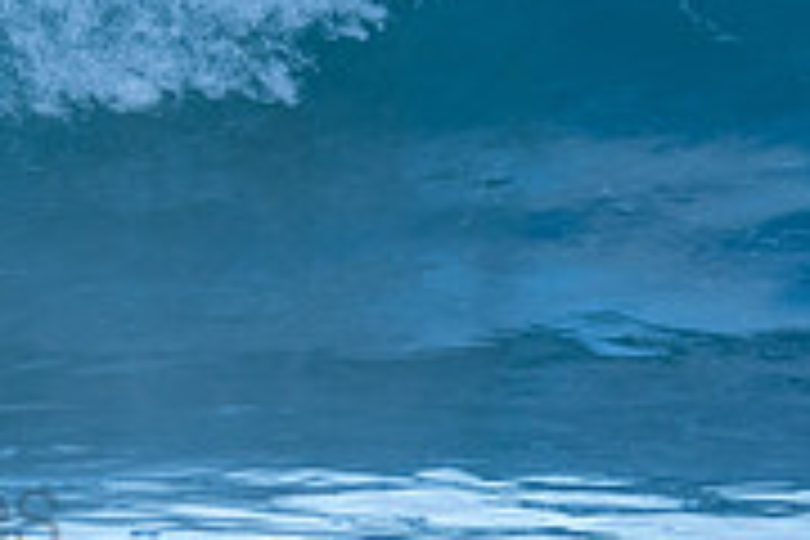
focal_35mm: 2412
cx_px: -288
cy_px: -236
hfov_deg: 0.9
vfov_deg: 0.6
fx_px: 54266
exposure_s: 1/1000
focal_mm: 500
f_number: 5.6
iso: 400
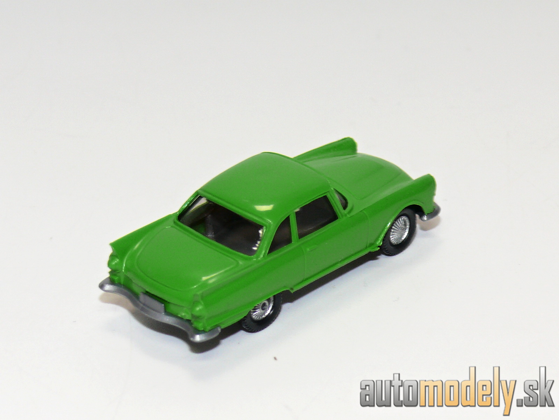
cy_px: 210
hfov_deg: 14.4
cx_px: 280
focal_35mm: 137
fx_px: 2212
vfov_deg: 10.8
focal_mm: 16.3
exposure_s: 1/30
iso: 100
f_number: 4
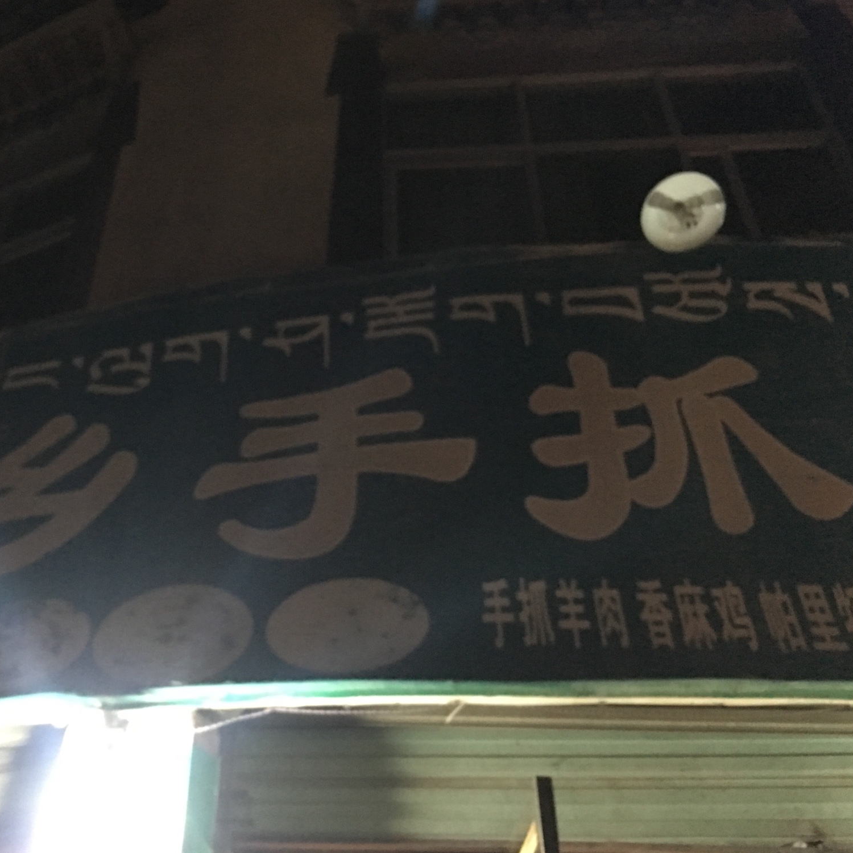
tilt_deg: +40.0
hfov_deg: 46.5
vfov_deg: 47.2
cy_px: 419
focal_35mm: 35
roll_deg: -5.2
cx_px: 287
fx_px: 976
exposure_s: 1/4
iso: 320
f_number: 2.2
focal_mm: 4.15
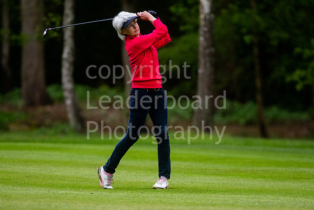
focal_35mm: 450
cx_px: 157
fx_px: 3926
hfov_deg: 4.6
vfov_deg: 3.1
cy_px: 105
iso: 1600
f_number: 4
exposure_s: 1/1600
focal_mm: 300
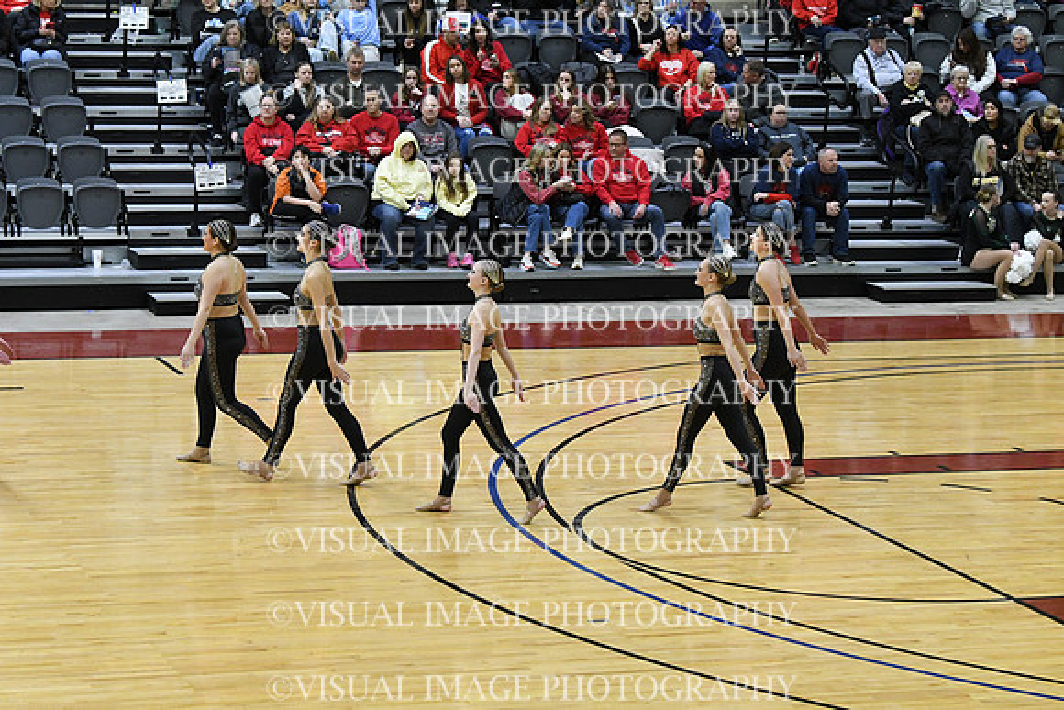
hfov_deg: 19.5
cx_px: 532
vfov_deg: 13.0
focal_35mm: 105
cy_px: 355
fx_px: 3104
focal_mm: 70
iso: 5000
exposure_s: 1/400
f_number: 4
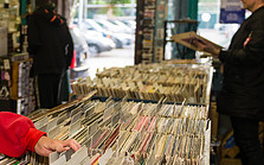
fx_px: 554
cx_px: -73
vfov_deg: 16.9
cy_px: 69
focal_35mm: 77
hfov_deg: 23.8
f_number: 2.8
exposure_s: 1/320
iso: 640
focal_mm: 26
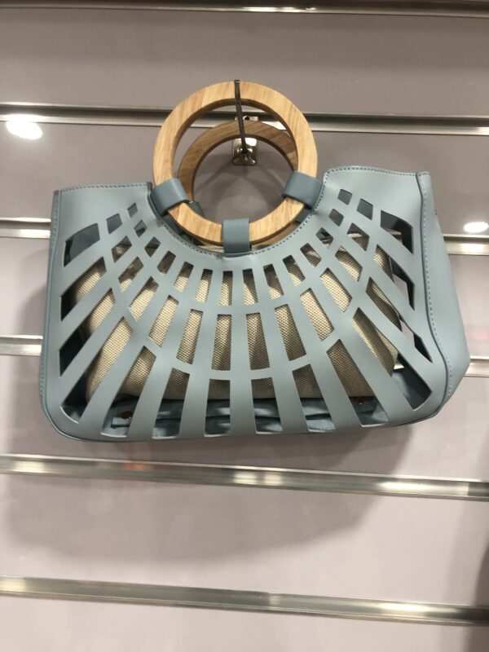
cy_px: 326
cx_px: 244
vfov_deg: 63.4
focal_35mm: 28
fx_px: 527
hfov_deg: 49.7
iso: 40
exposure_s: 1/20
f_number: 1.8
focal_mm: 3.99
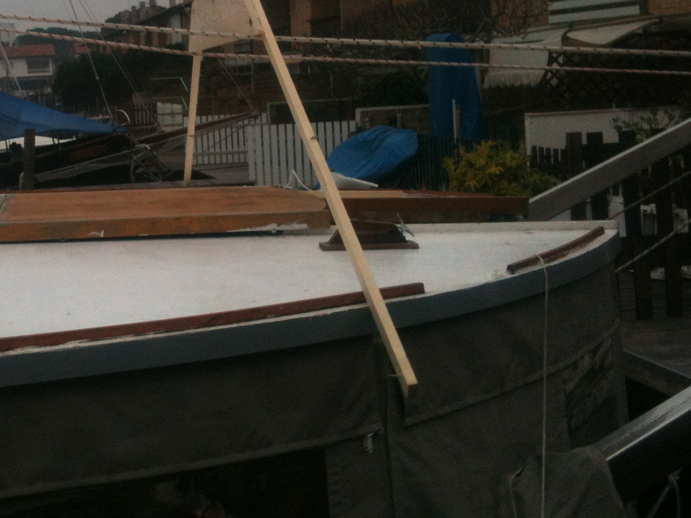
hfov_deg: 30.3
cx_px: 114
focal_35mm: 62
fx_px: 1238
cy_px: 117
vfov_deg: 23.4
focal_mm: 3.85
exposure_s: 1/120
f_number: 2.8
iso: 100
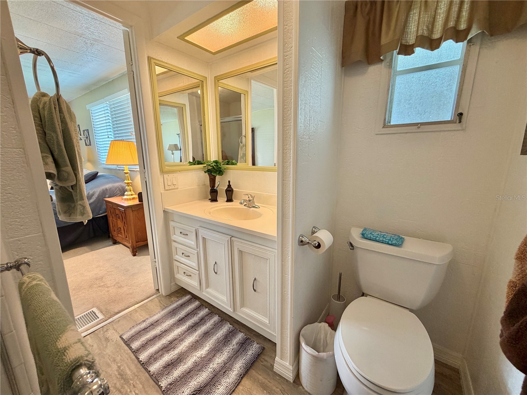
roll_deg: +0.2
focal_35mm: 14
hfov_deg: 102.1
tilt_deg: -12.3
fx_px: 213
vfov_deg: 85.7
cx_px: 264
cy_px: 198
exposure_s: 1/60
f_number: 2.2
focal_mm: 2.22
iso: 200
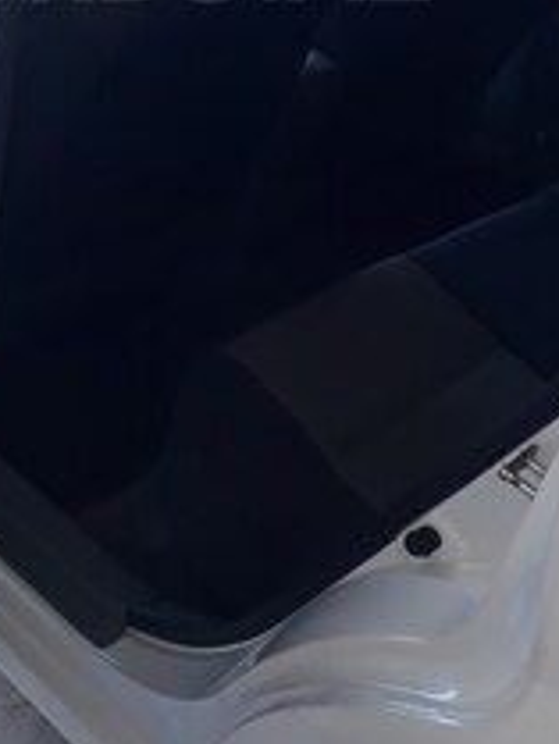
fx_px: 1377
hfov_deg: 22.8
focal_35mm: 64
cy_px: -39
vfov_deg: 28.0
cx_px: 157
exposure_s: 1/100
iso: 50
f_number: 1.9
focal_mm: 3.6
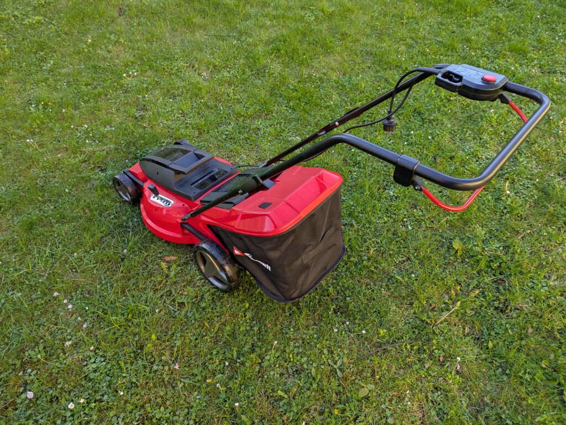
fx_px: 409
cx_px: 283
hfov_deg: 69.4
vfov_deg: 54.9
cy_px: 212
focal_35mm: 25
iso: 42
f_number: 1.89
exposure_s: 1/234
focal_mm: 5.43
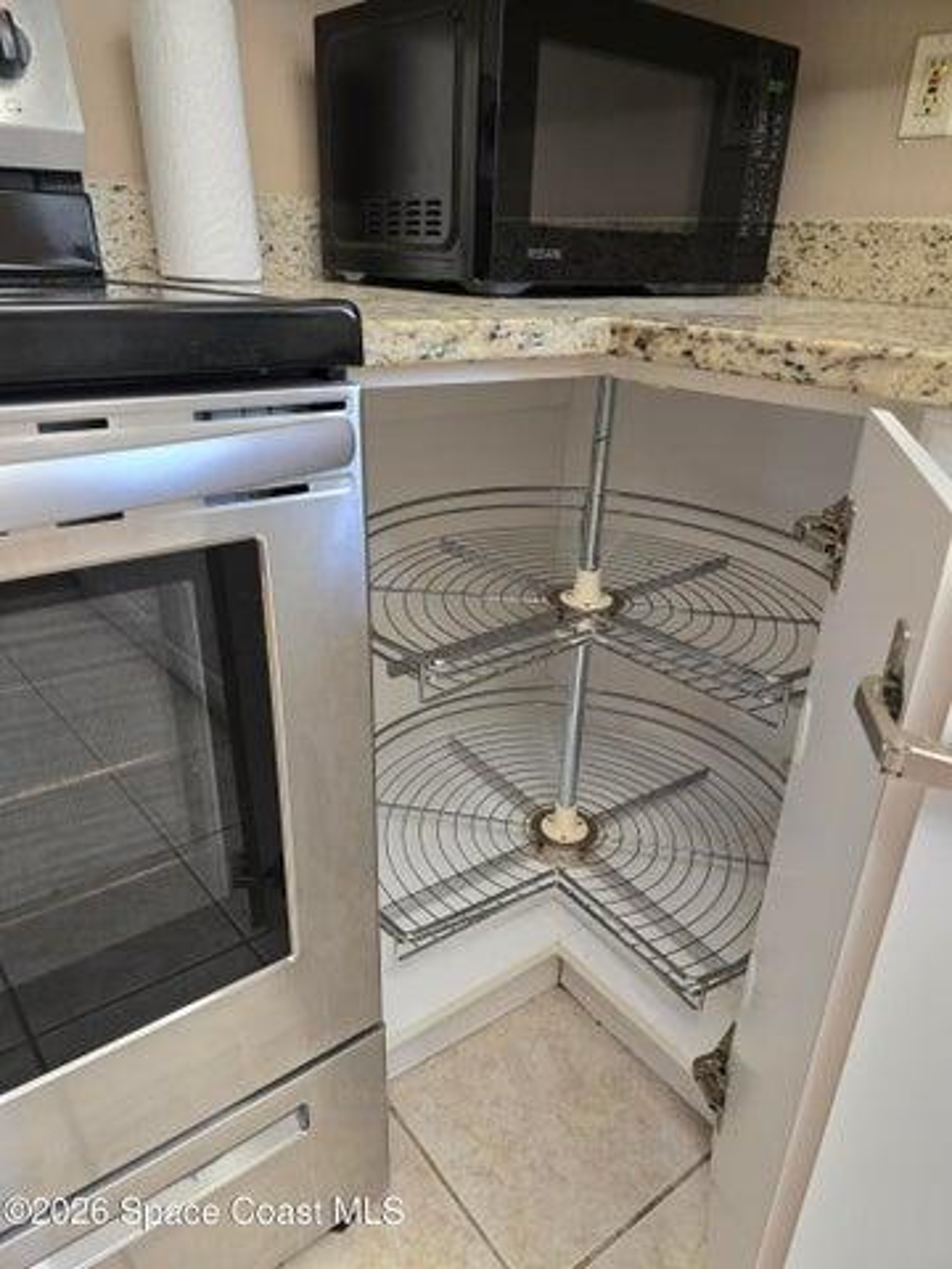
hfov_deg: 58.9
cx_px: 476
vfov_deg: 73.9
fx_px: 843
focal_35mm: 23
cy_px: 634
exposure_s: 1/120
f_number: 1.7
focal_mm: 6.3
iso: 400
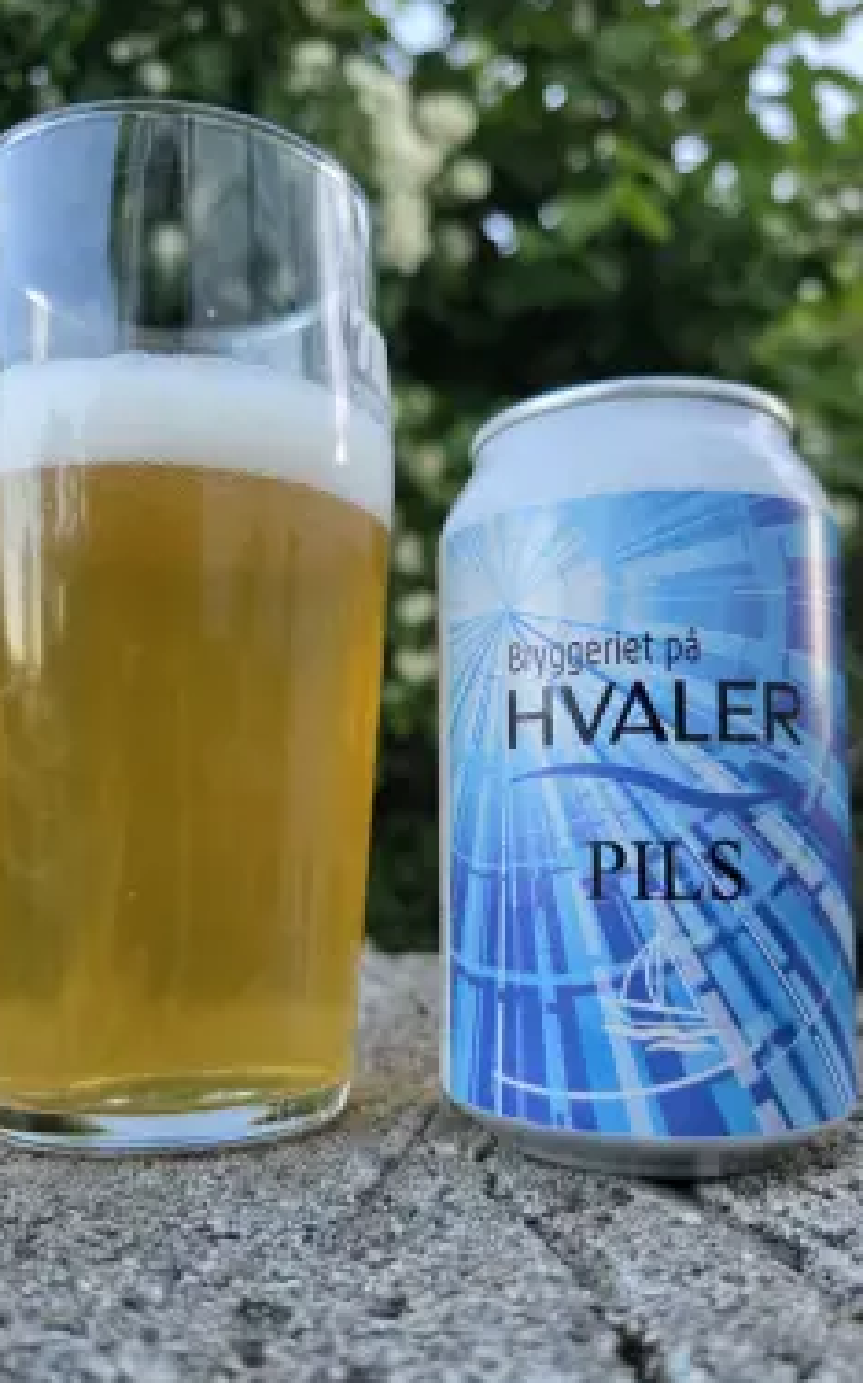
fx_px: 980
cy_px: 734
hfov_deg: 47.5
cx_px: 387
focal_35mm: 26
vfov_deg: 70.4
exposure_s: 1/180
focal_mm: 6.3
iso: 160
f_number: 1.7
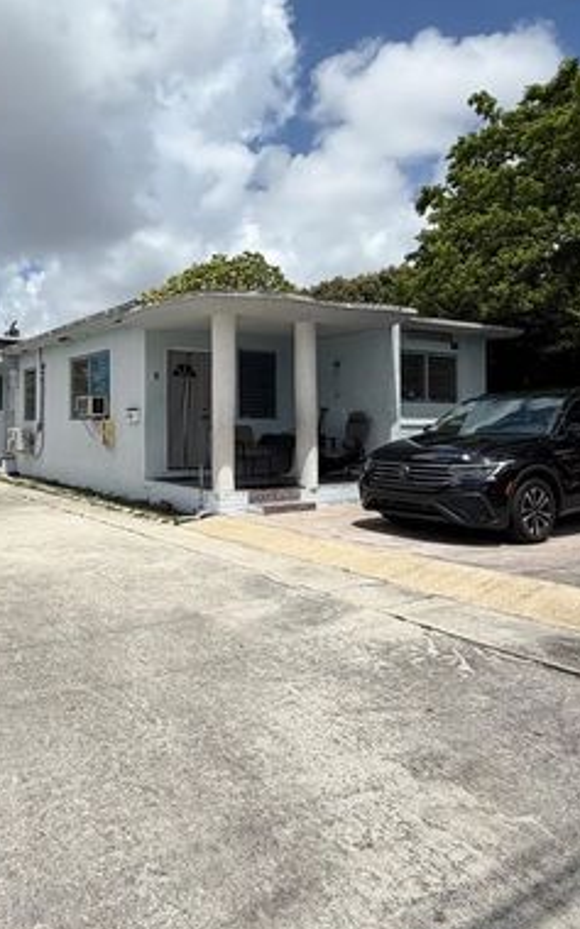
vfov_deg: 72.3
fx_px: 633
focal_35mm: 25
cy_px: 408
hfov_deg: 46.9
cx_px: 125
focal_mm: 2.22
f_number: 2.2
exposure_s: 1/1901
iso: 20
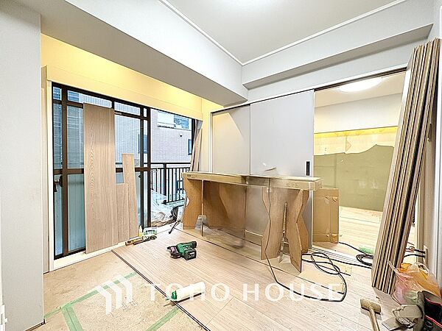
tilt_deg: -1.2
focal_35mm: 14
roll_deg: +0.5
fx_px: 179
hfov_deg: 102.1
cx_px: 221
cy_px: 166
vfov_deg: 85.7
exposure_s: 1/50
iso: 250
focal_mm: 2.22
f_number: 2.2
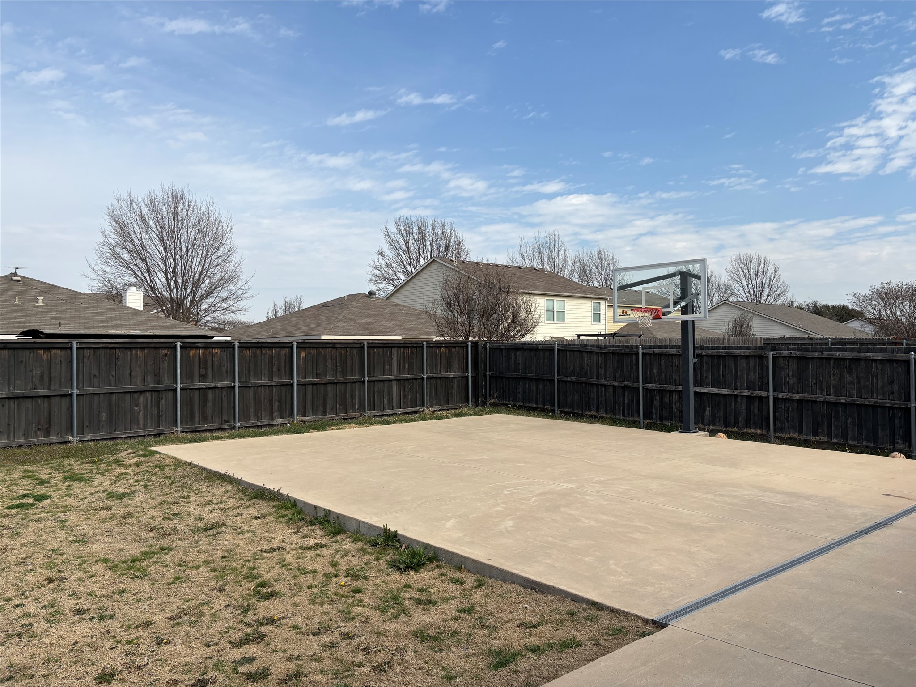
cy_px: 344
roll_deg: +1.4
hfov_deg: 67.3
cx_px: 458
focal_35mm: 26
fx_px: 688
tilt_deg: +0.7
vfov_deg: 53.1
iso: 50
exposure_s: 1/3623
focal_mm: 5.96
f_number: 1.6
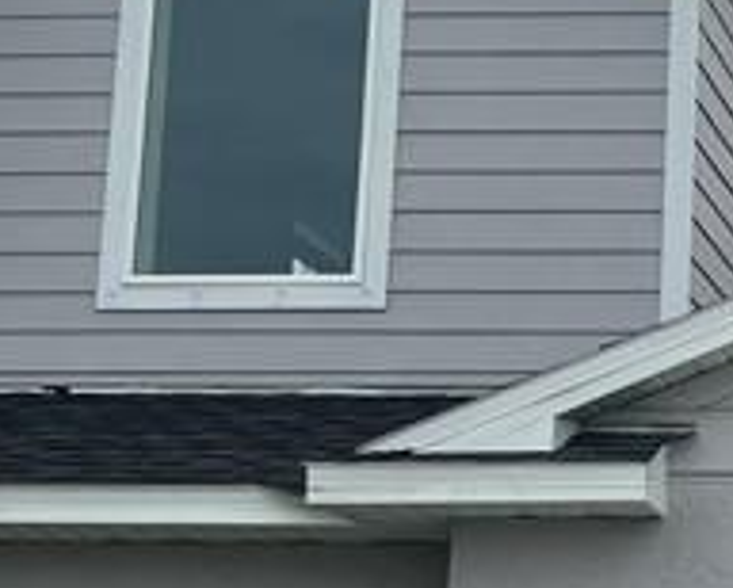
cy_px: 313
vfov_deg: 11.5
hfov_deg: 13.5
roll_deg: -0.9
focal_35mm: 135
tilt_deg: +11.9
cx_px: 1058
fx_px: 2932
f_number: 1.5
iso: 50
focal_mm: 5.7
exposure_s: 1/4831
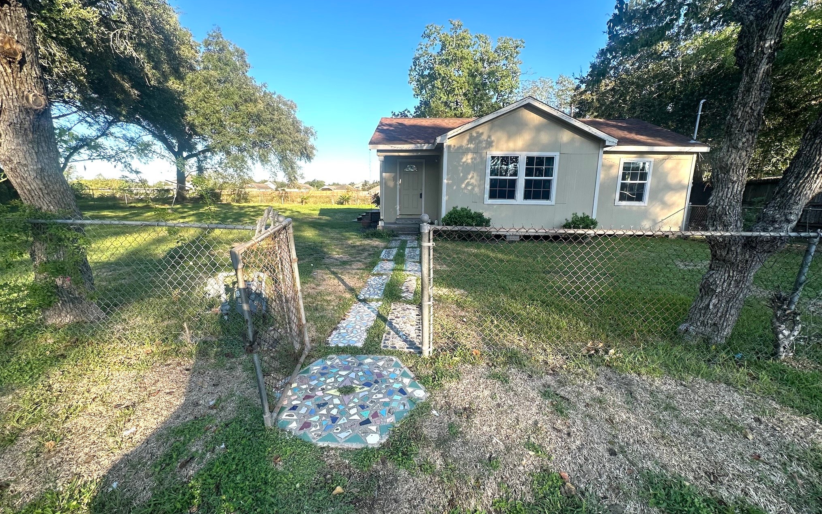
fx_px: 336
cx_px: 409
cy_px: 254
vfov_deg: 74.8
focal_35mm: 15
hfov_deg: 101.5
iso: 40
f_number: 2.2
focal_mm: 2.22
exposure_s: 1/393
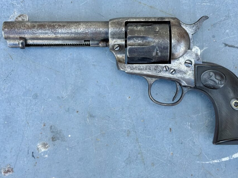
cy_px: 76
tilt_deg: -80.6
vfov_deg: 25.2
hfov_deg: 33.2
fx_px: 399
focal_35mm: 58
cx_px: 133
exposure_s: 1/284
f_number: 1.78
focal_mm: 6.76
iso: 64
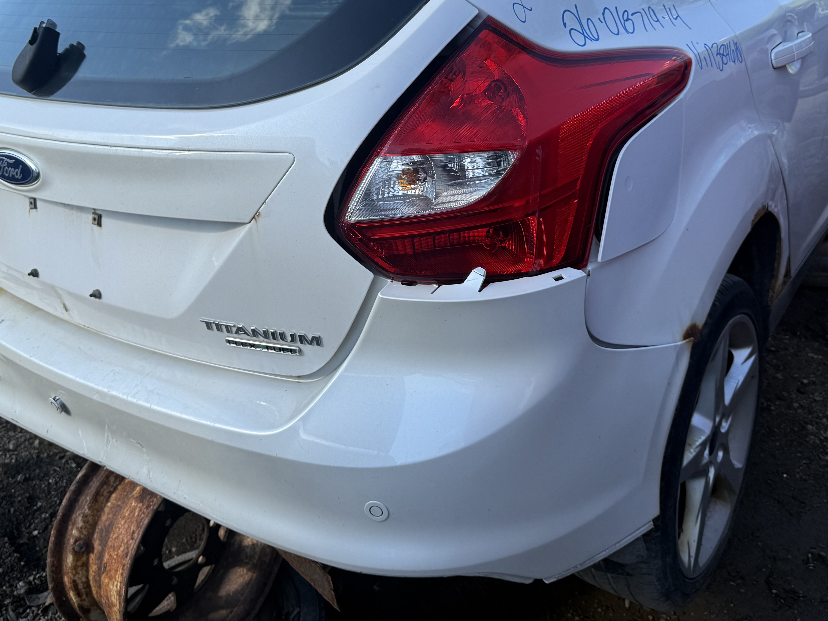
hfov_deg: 52.6
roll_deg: +4.5
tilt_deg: -17.5
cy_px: 171
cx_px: 400
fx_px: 837
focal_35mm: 35
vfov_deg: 39.8
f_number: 1.78
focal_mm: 6.76
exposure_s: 1/1653
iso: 80
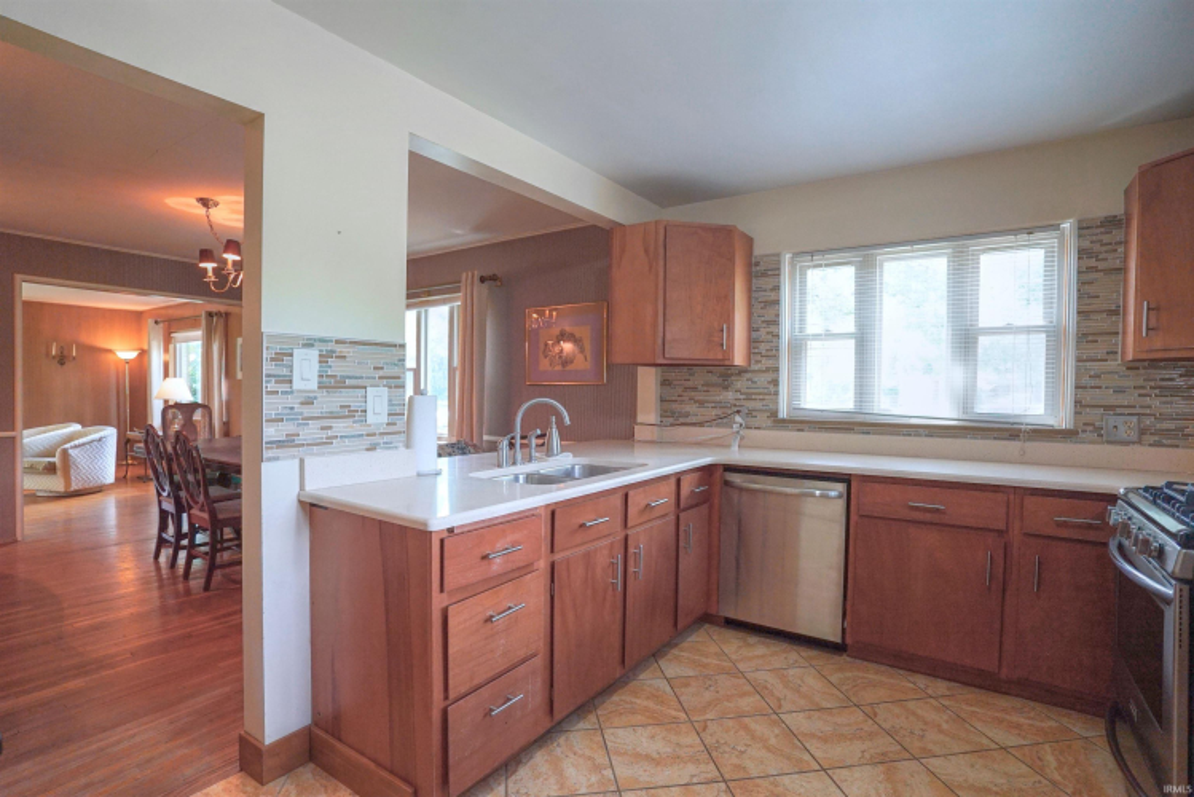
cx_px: 597
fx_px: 564
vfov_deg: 70.5
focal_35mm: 17
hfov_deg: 93.3
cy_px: 398
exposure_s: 1/160
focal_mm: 17
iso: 1600
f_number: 3.5
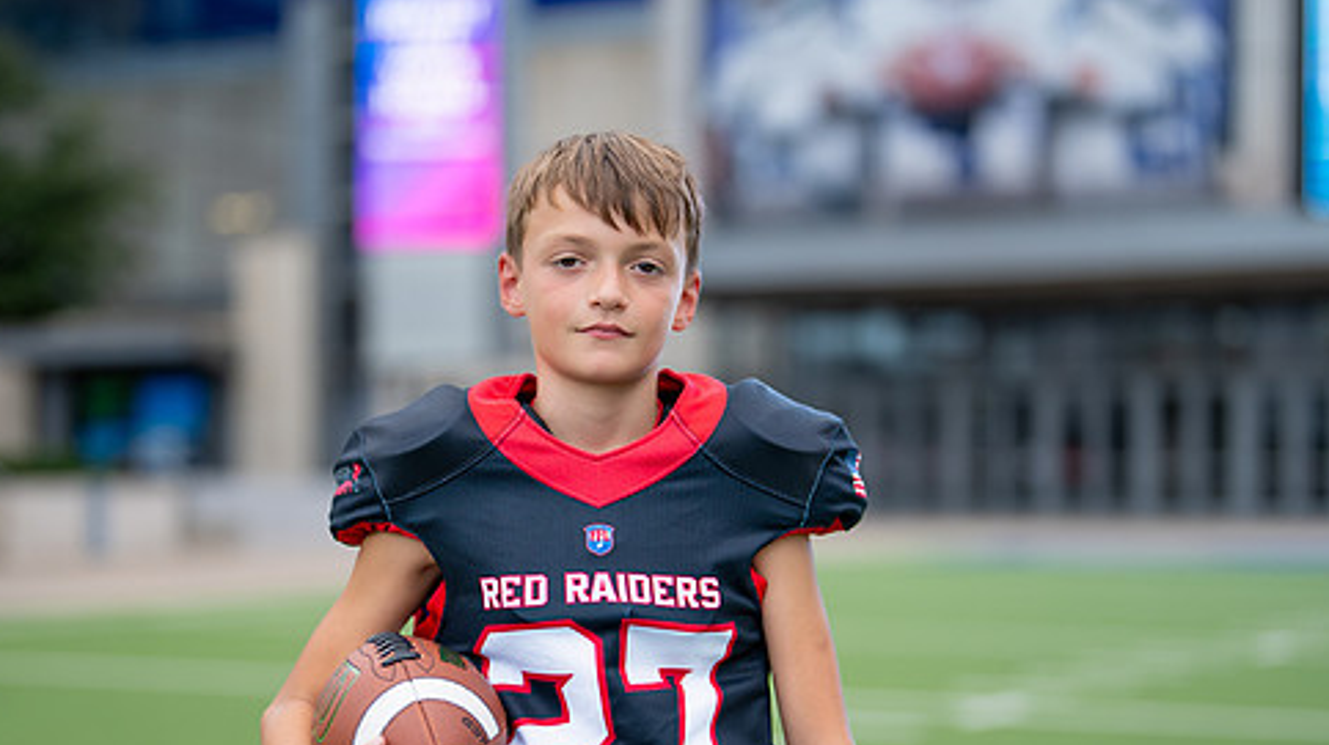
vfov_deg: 15.6
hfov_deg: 27.5
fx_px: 2712
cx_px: 634
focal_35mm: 77
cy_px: 502
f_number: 1.2
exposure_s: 1/1250
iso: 100
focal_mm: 50
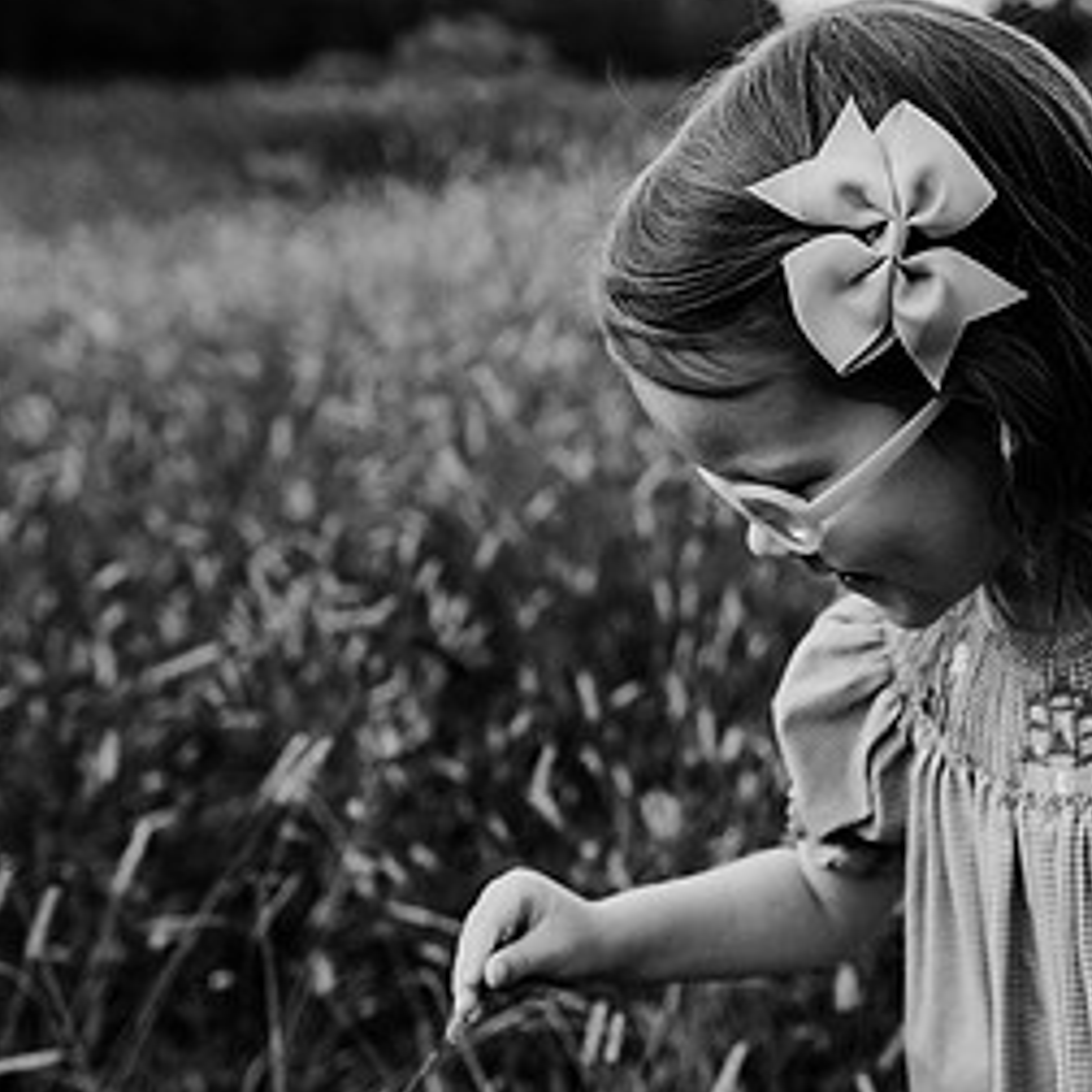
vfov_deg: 36.1
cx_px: 819
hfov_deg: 35.3
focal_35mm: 47
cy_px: 526
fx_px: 1677
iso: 400
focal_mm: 24
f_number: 2.8
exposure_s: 1/500
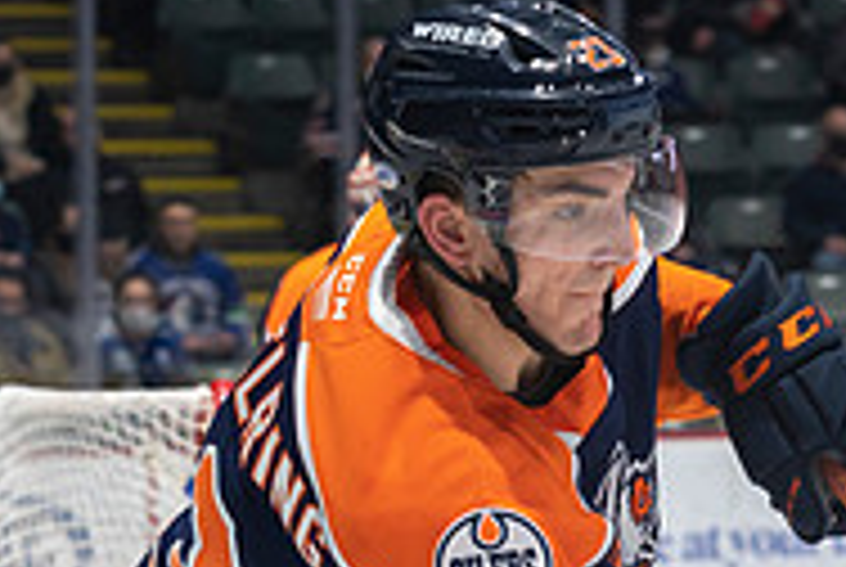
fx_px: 5319
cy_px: 772
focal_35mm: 226
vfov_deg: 6.1
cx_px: 796
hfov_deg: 9.0
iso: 1600
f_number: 4
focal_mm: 70
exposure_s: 1/500
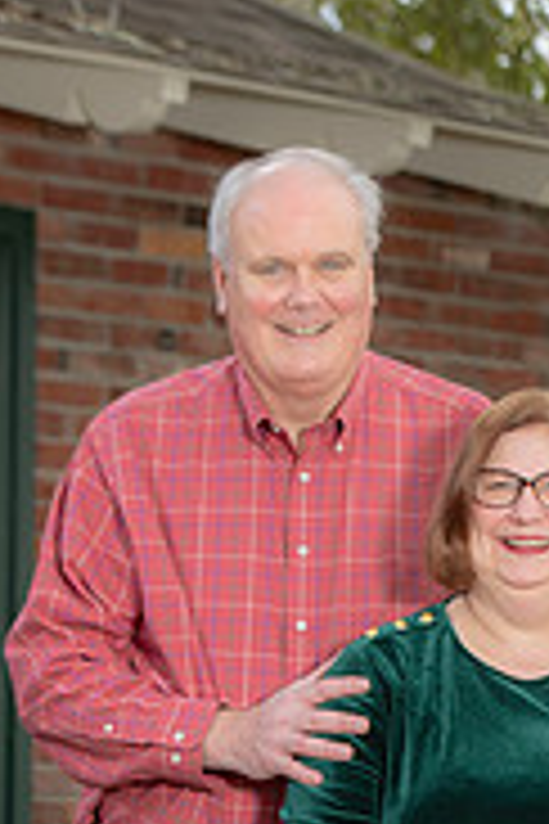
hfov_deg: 6.1
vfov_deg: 9.1
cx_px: 482
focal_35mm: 226
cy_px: 829
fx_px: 5169
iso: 320
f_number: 5
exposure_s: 1/200
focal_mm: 92
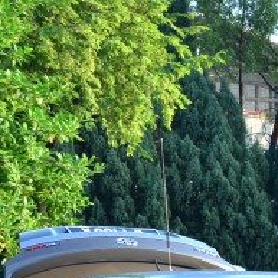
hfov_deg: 7.6
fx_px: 1953
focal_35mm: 215
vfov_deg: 8.0
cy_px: 399
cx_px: 650
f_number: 7.1
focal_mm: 34
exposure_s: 1/200
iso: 400
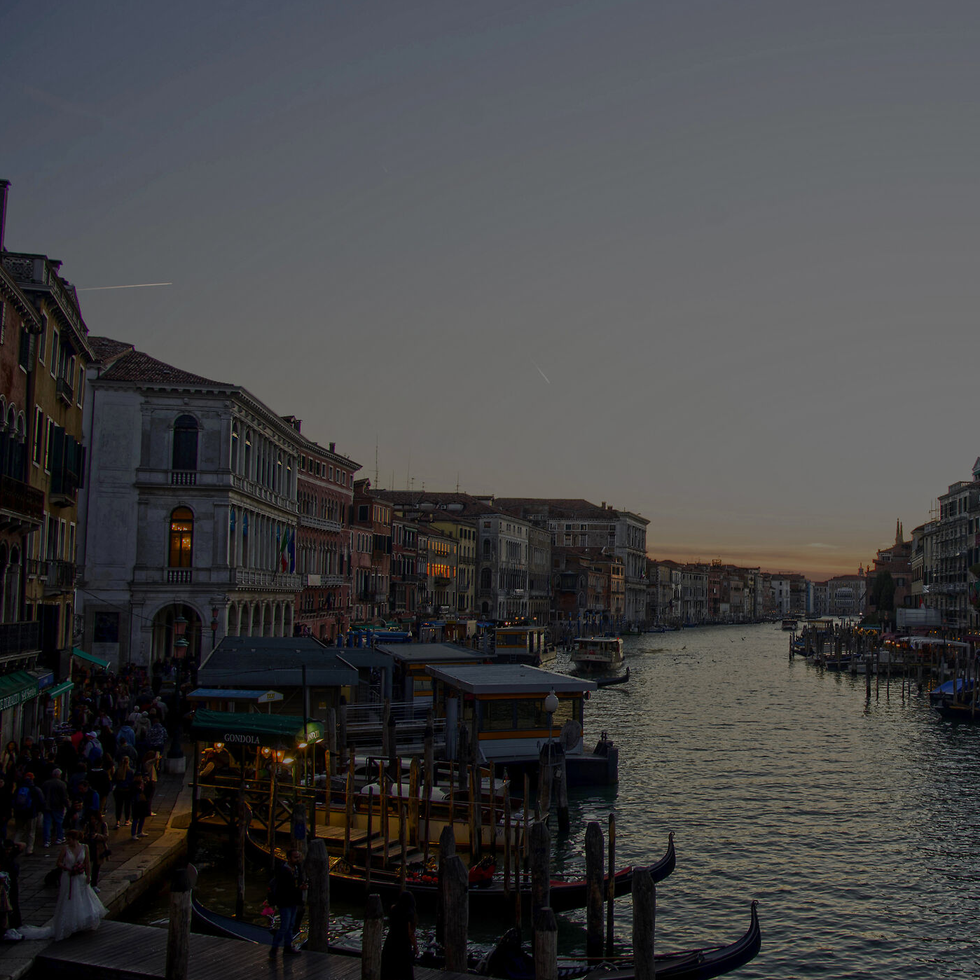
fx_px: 1121
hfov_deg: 45.6
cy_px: 520
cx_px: 733
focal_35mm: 35
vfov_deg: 47.2
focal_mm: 24
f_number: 5
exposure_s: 1/30
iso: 100
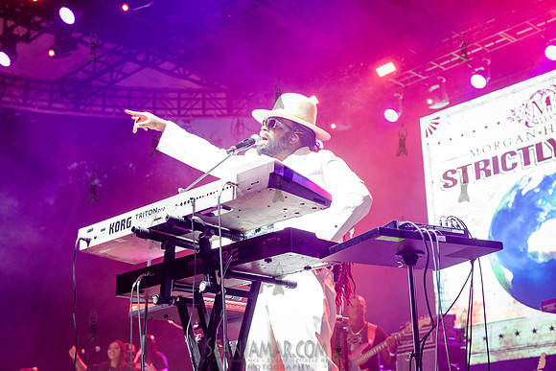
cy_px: 186
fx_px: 896
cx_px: 278
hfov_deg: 34.5
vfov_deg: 23.4
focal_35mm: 58
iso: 3200
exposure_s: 1/200
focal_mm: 58
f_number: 4
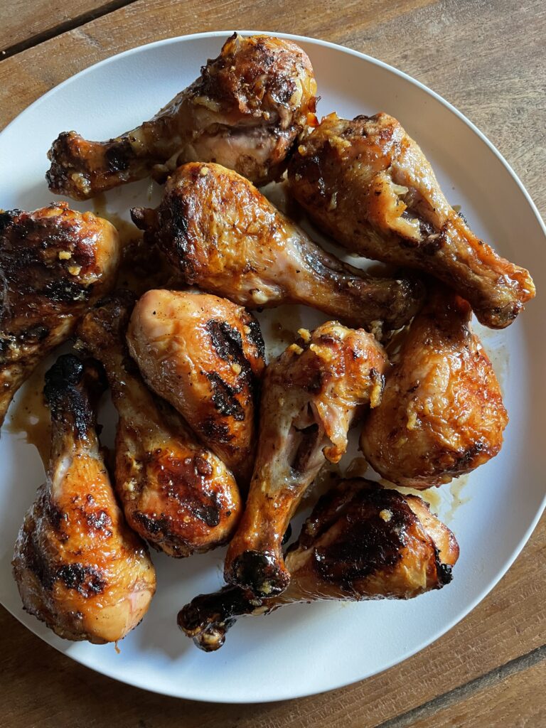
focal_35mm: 26
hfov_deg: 53.1
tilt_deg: -87.8
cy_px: 364
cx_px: 273
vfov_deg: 67.3
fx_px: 547
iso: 400
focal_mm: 4.2
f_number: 1.6
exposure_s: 1/60
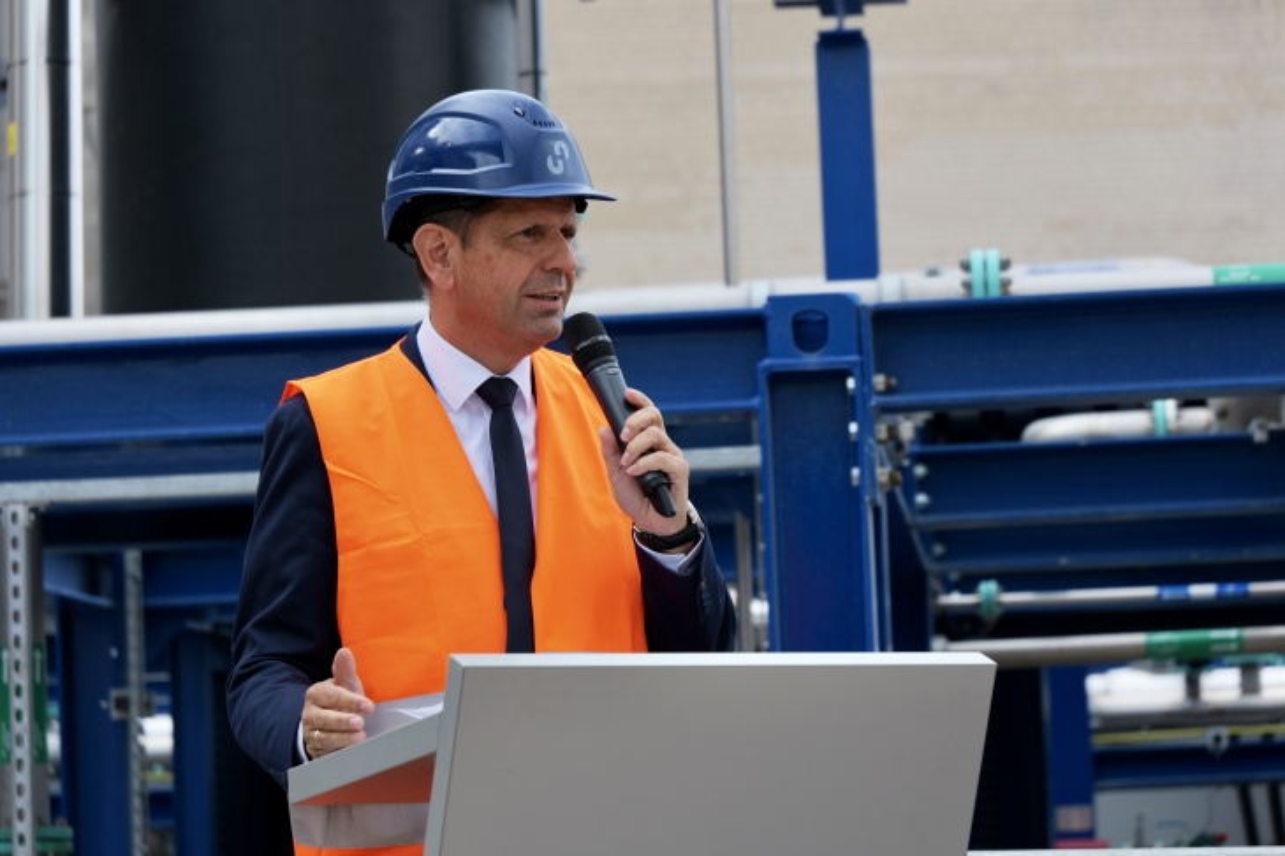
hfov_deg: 17.4
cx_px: 642
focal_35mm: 118
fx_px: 4210
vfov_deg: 11.6
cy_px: 428
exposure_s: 1/125
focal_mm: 118
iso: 100
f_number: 6.1
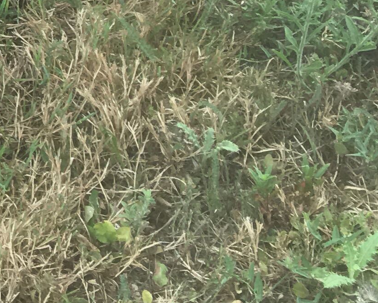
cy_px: -181
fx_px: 1544
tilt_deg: -44.7
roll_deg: -0.4
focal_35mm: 138
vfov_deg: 10.7
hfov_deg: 11.5
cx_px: -525
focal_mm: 4.15
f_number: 2.2
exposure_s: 1/100
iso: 32
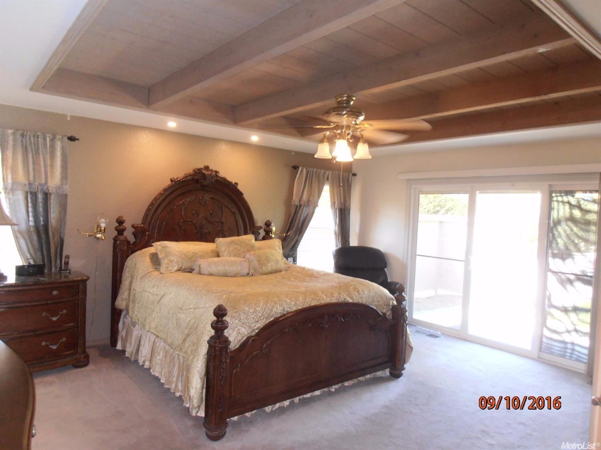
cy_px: 225
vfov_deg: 56.8
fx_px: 417
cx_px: 300
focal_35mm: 24
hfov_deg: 71.6
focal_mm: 4.2
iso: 200
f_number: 3
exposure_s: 1/30
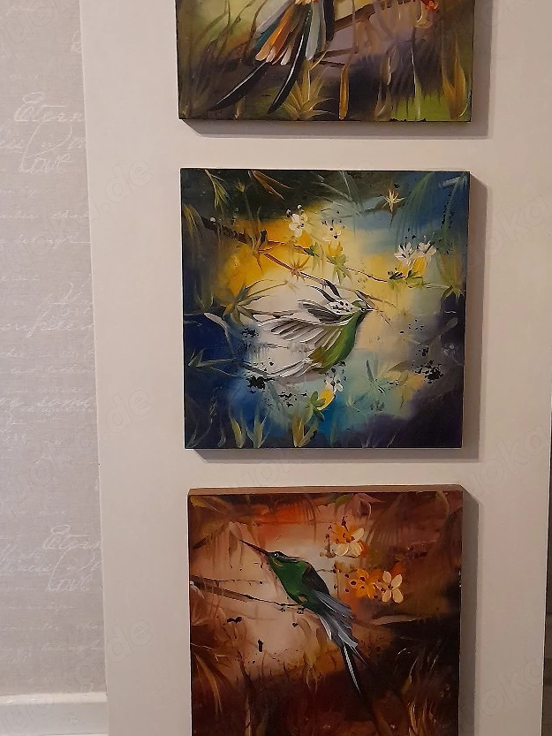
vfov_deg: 46.2
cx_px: 355
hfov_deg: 35.7
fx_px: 850
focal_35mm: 40
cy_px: 255
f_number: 2
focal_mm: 4.6
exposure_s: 1/25
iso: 800
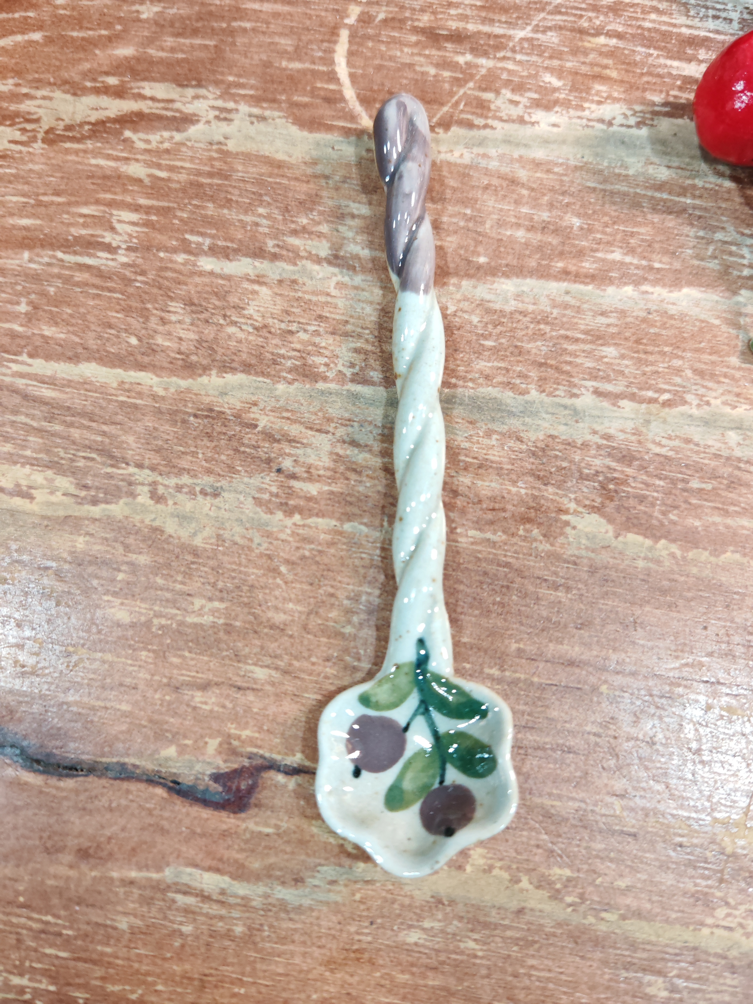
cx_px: 376
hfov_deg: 51.4
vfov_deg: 65.3
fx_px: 783
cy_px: 502
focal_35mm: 27
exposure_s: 1/50
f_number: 1.9
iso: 640
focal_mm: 6.67
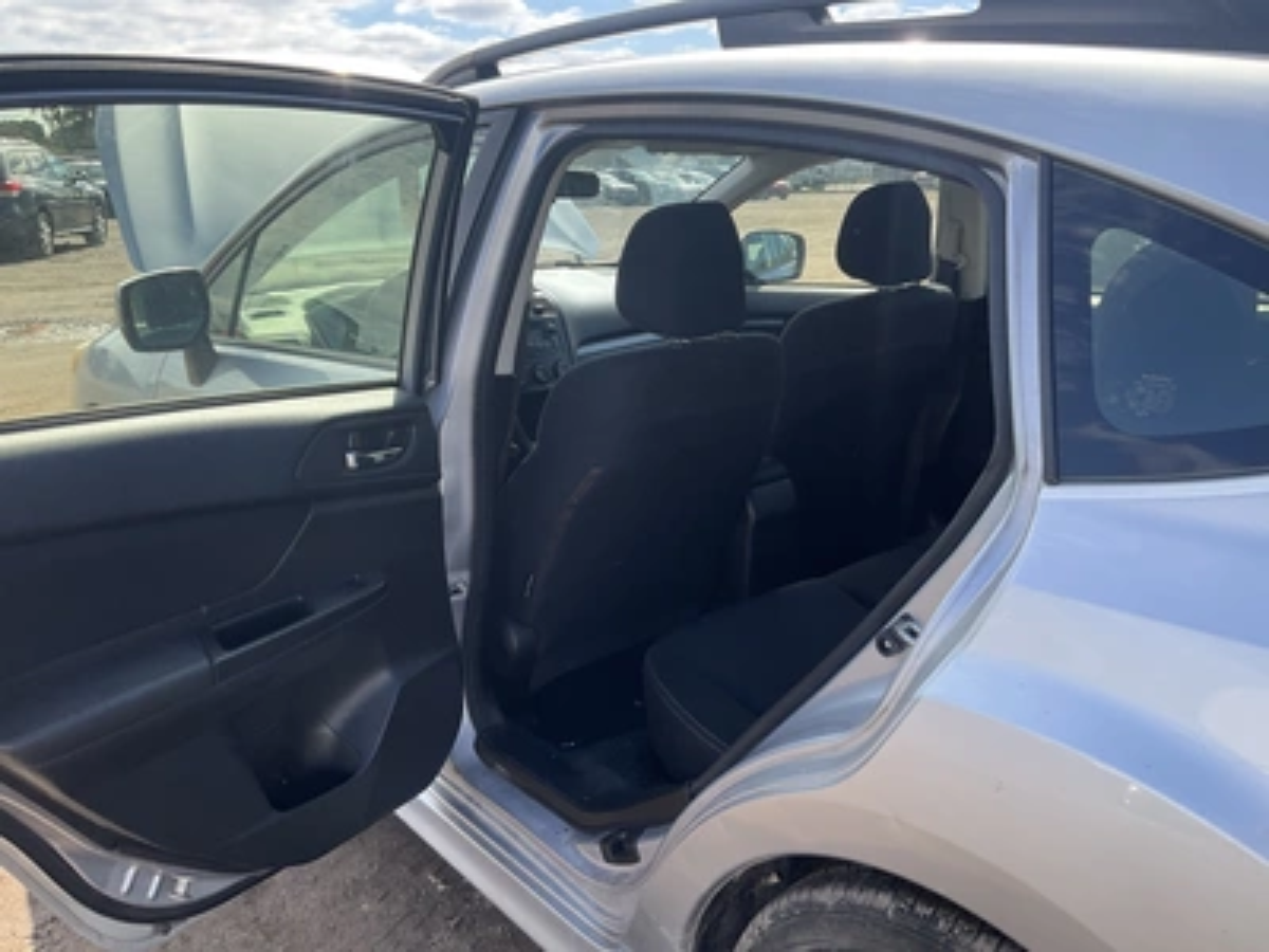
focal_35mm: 29
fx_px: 1063
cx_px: 634
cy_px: 476
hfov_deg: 61.7
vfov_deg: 48.2
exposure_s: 1/551
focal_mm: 3
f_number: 1.8
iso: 25
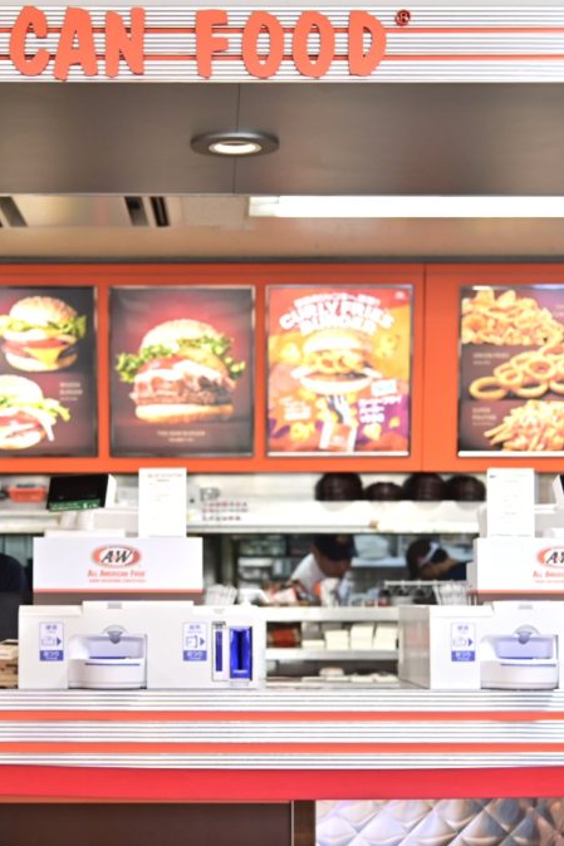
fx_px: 1857
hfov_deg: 17.2
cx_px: 200
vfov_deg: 25.7
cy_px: 424
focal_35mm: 79
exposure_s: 1/60
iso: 450
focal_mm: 52
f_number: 4
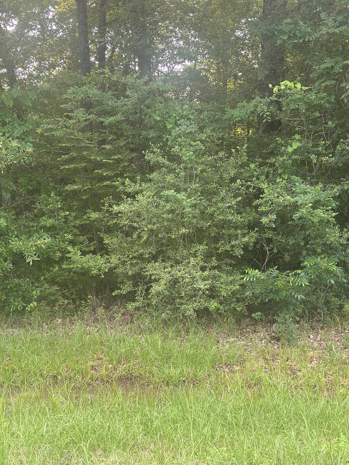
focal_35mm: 49
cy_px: 229
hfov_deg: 29.7
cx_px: 173
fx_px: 659
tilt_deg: -0.1
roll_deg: +0.4
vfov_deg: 38.9
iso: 125
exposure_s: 1/95
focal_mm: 6.86
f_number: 1.78
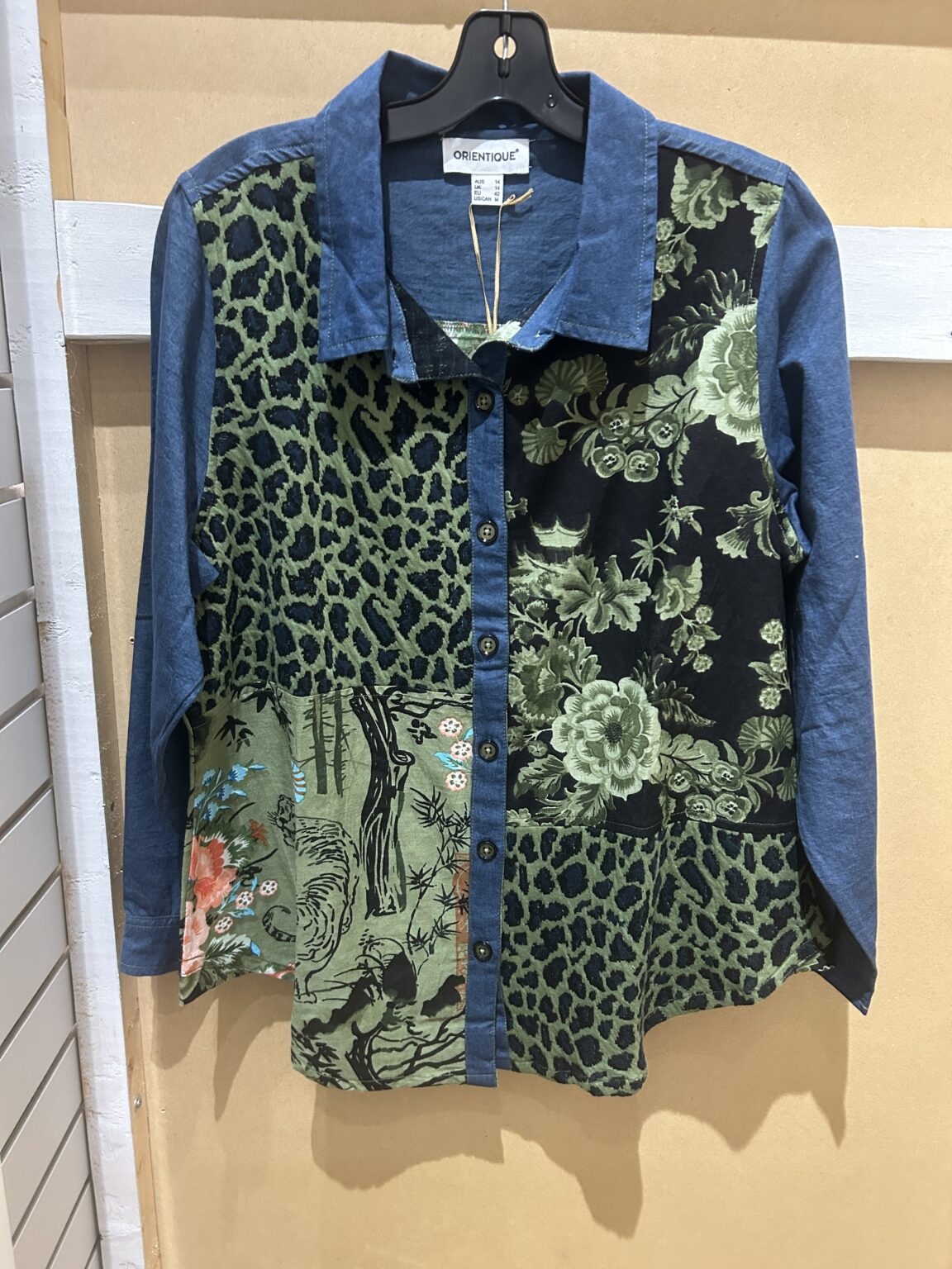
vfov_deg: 67.3
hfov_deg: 53.1
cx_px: 476
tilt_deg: -15.5
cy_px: 634
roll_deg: -2.3
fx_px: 953
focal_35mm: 26
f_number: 1.5
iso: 500
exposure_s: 1/60
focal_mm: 5.7
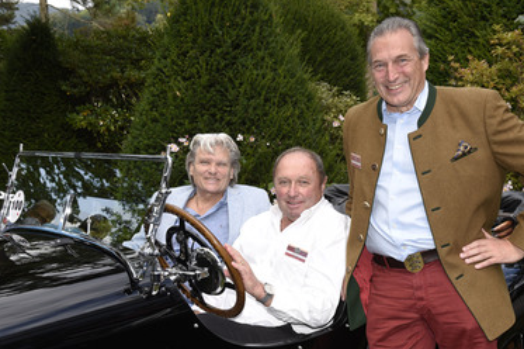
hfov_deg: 42.8
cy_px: 203
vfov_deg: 29.1
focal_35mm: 46
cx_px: 280
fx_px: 669
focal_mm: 38
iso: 250
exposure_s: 1/125
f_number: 8
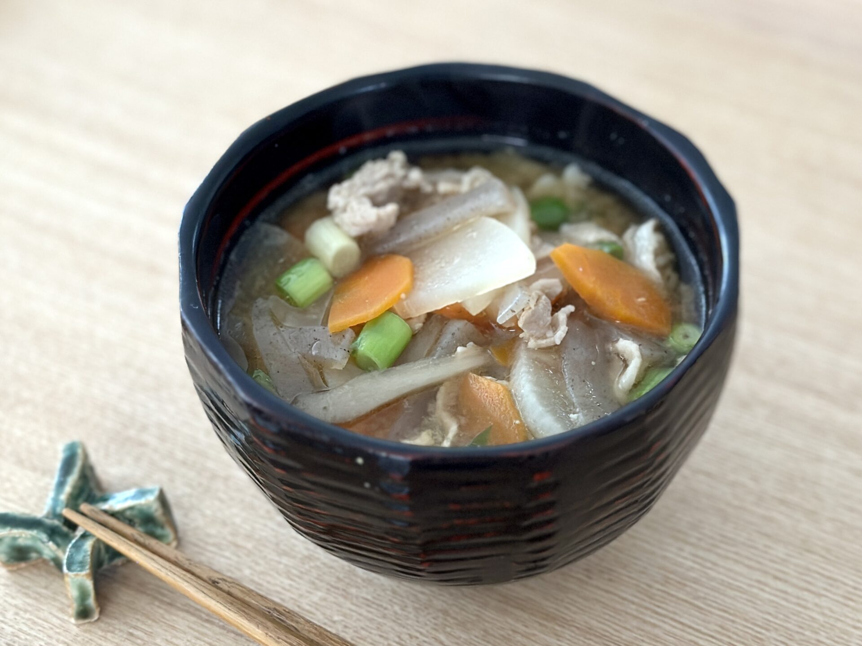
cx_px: 431
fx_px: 1195
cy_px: 323
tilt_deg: -48.1
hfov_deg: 39.7
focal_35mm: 48
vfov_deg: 30.3
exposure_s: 1/58
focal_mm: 6.86
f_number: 1.78
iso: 320
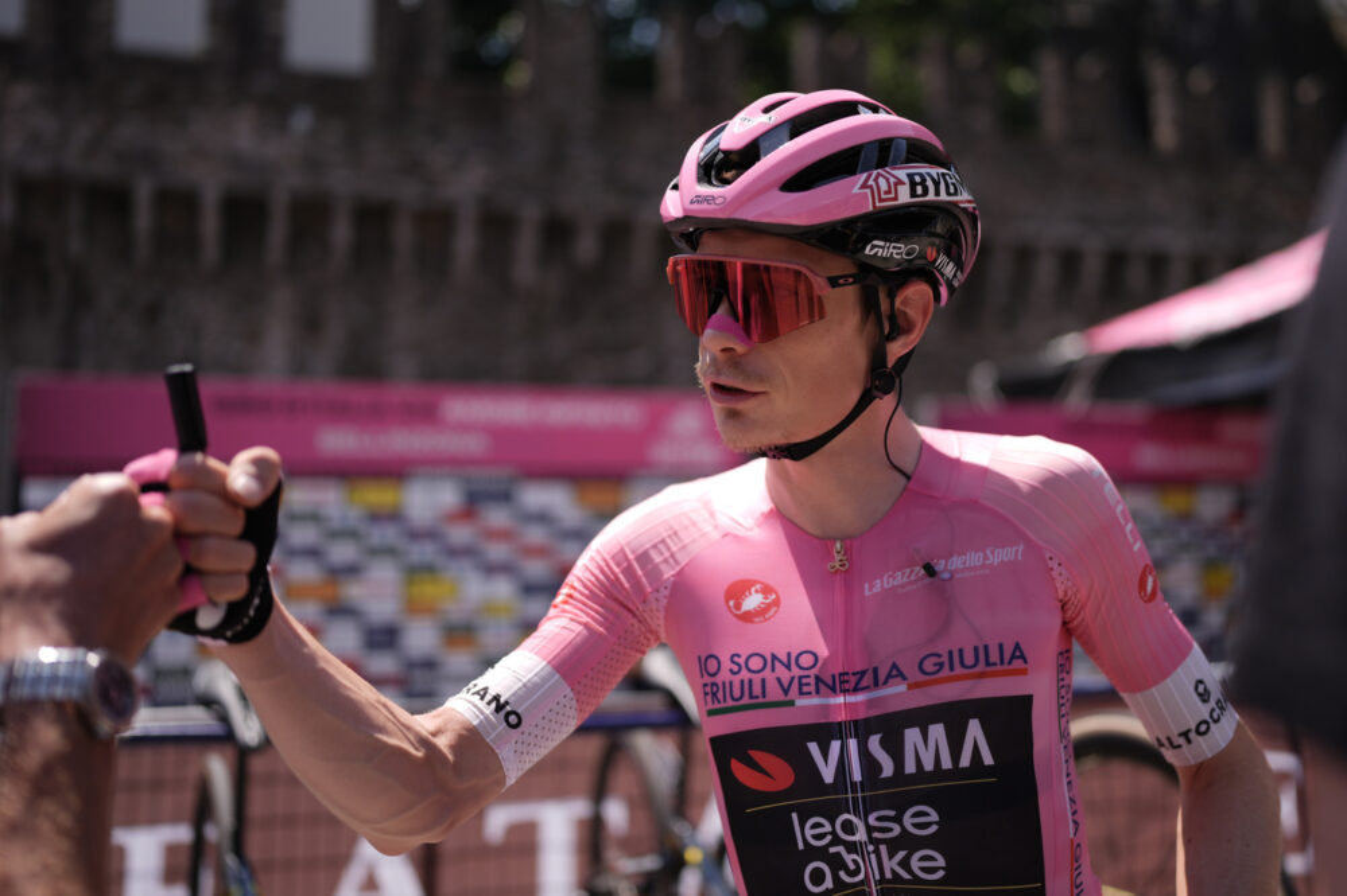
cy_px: 448
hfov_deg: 54.5
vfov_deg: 37.8
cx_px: 674
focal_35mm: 35
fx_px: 1309
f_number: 1.4
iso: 125
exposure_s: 1/8000
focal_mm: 35
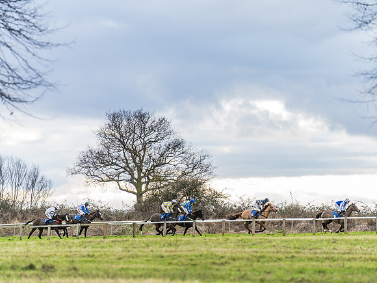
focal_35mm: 268
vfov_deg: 5.5
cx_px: 230
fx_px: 2921
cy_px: 119
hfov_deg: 7.4
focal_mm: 200
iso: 800
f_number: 2.8
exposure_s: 1/1000
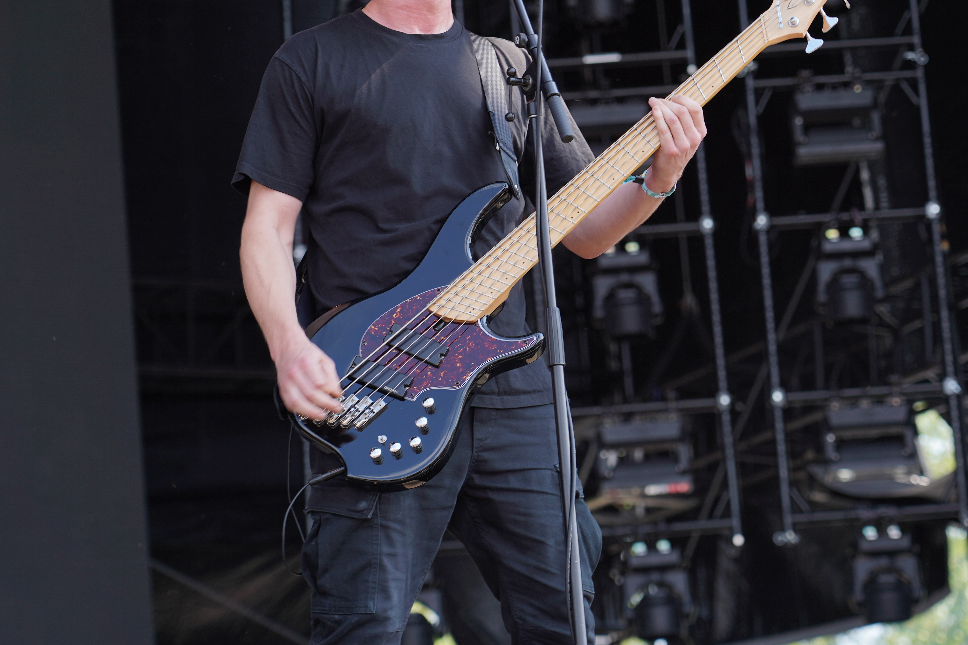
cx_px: 531
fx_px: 3791
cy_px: 247
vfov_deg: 9.7
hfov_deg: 14.5
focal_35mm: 141
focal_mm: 105
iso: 100
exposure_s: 1/200
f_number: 4.5
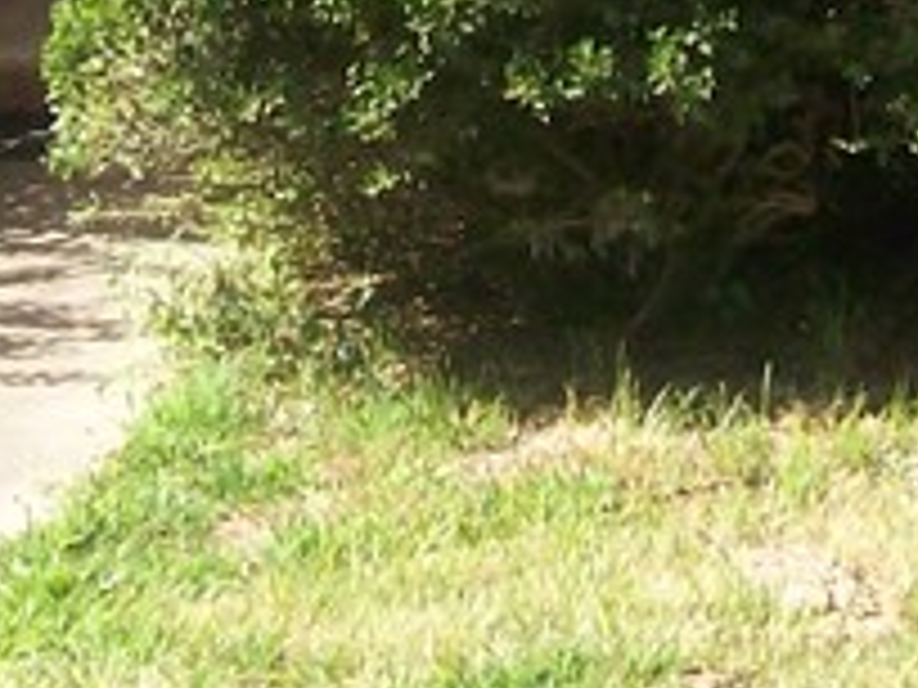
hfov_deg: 10.9
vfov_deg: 8.1
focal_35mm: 181
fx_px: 4800
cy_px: -301
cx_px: 626
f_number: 2.7
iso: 80
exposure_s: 1/608
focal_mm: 6
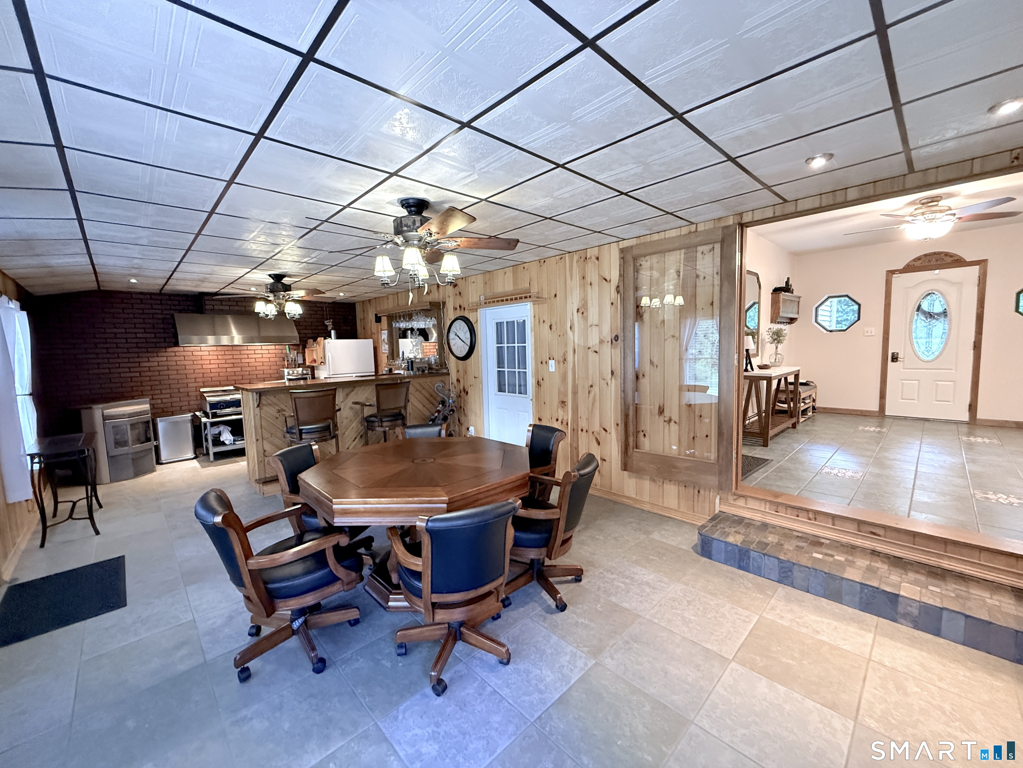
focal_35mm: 14
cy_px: 384
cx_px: 512
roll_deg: +1.9
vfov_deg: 85.7
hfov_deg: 102.1
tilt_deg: -5.1
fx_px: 414
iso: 640
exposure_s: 1/60
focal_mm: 2.22
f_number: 2.2
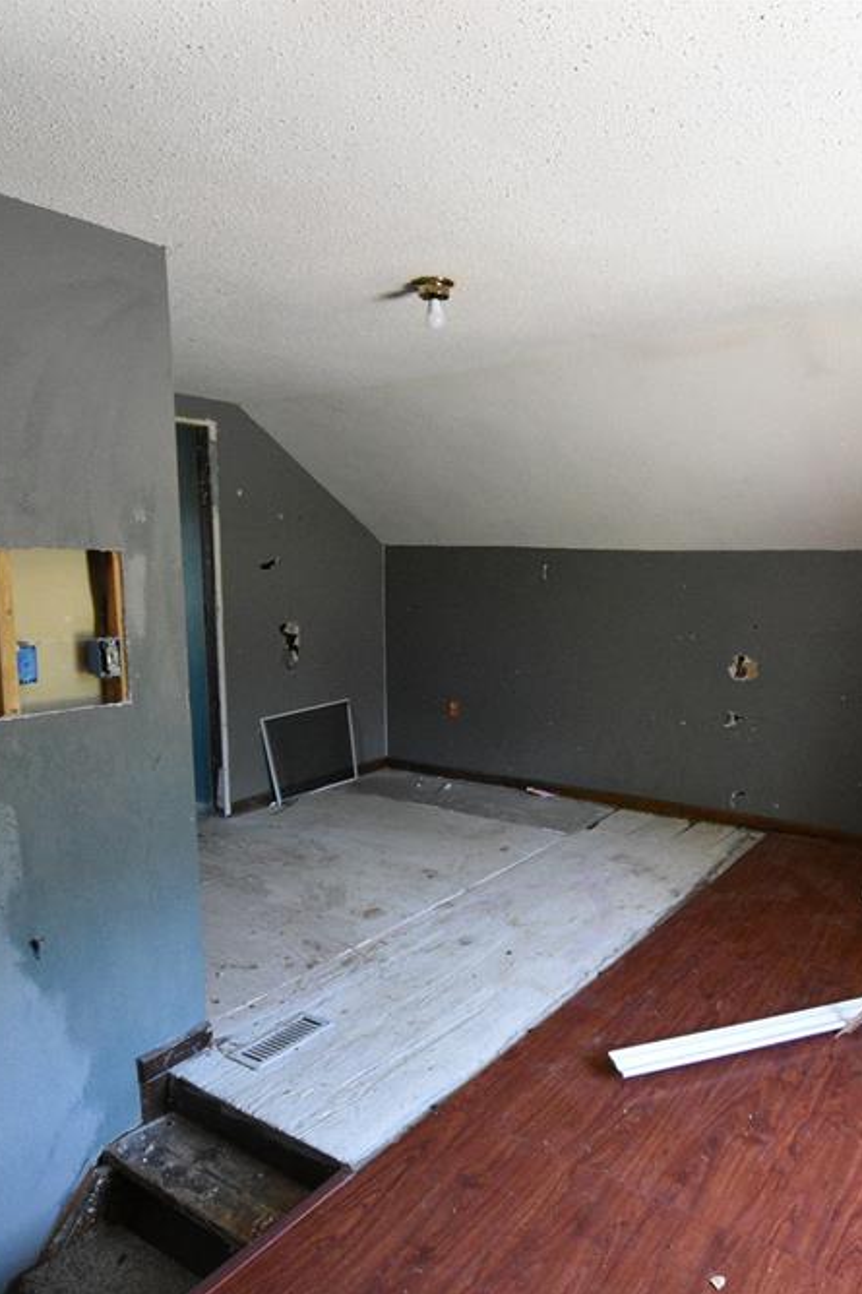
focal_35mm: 23
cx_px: 562
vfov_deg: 76.1
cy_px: 657
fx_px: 826
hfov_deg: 54.2
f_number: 4.5
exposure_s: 1/125
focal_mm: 10
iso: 3200
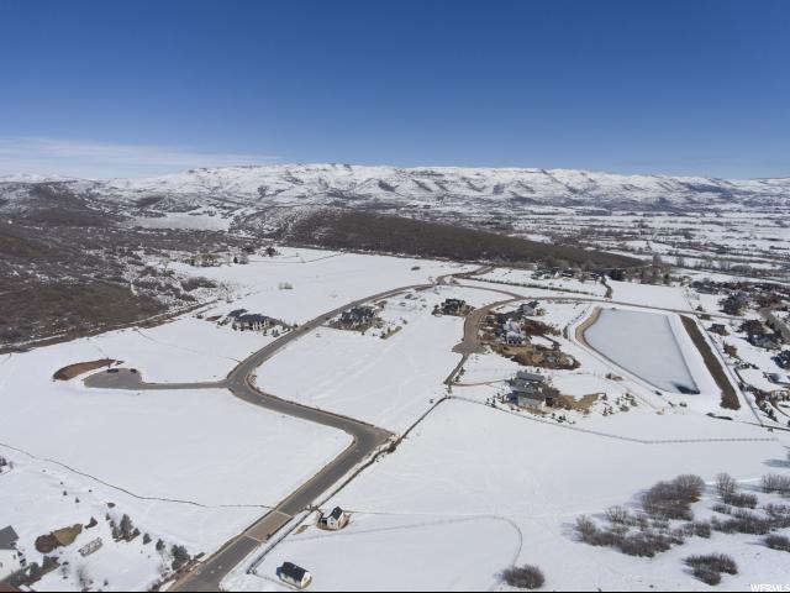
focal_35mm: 20
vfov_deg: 66.0
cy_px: 296
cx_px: 395
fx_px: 456
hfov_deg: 81.7
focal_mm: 3.61
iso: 100
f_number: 2.8
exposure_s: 1/3200
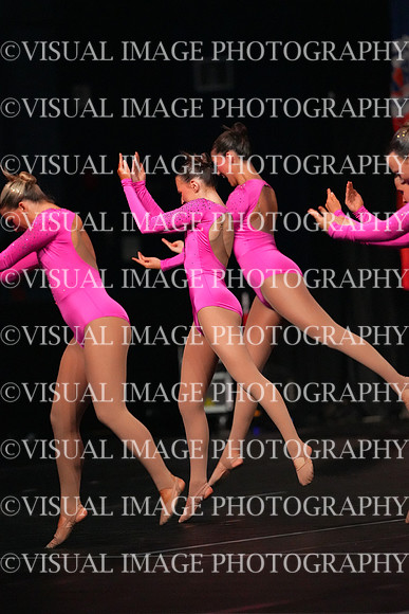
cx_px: 204
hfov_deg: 4.6
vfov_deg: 6.9
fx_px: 5109
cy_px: 307
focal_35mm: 300
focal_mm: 300
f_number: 3.5
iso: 16000
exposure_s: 1/1250
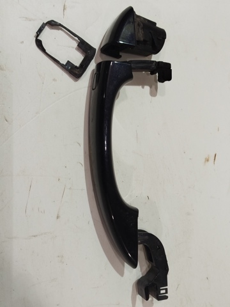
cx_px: 115
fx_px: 425
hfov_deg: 30.3
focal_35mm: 48
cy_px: 154
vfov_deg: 39.7
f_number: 1.7
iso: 160
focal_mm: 5.31
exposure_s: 1/50
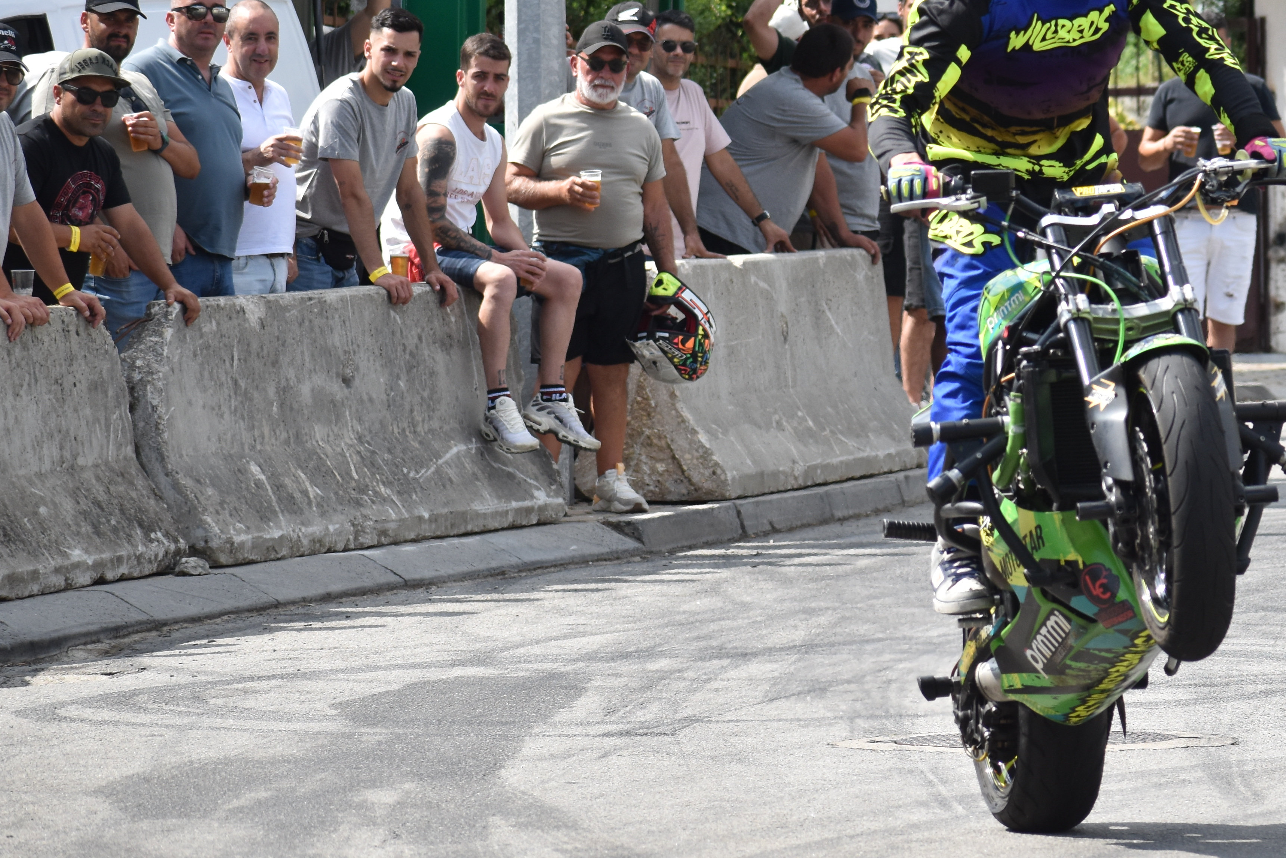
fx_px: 10467
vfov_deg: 4.7
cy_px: 200
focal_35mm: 293
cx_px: 1085
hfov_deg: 7.0
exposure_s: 1/1250
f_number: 5.6
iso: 400
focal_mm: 112
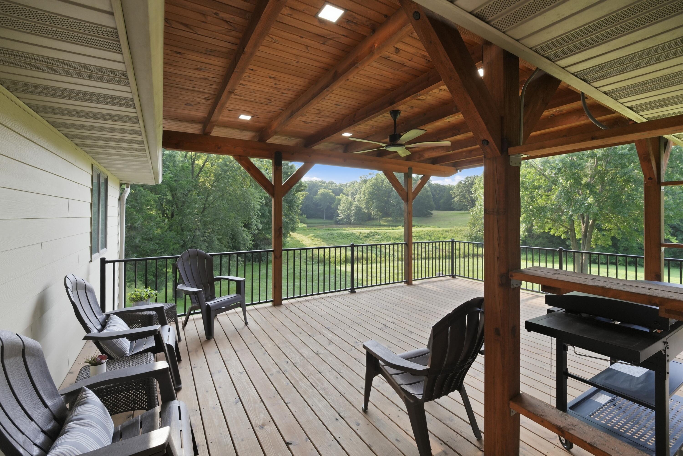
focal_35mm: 14
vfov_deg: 81.2
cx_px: 342
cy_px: 228
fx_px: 266
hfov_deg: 104.3
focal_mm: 14
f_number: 4
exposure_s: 1/160
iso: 320
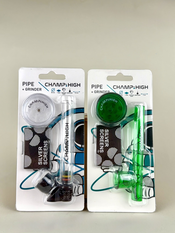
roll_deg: -0.8
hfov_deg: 36.0
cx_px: 88
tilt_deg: -7.2
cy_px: 116
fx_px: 270
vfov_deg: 46.8
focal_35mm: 40
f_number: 1.78
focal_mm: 6.76
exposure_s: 1/125
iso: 50
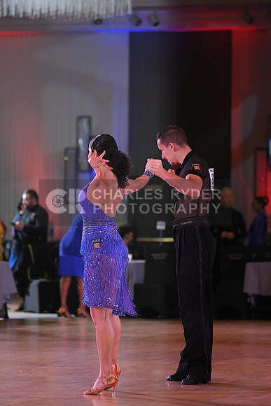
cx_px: 136
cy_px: 203
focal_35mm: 200
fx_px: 2257
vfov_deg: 10.3
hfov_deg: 6.9
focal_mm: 200
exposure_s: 1/320
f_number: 5
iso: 1600
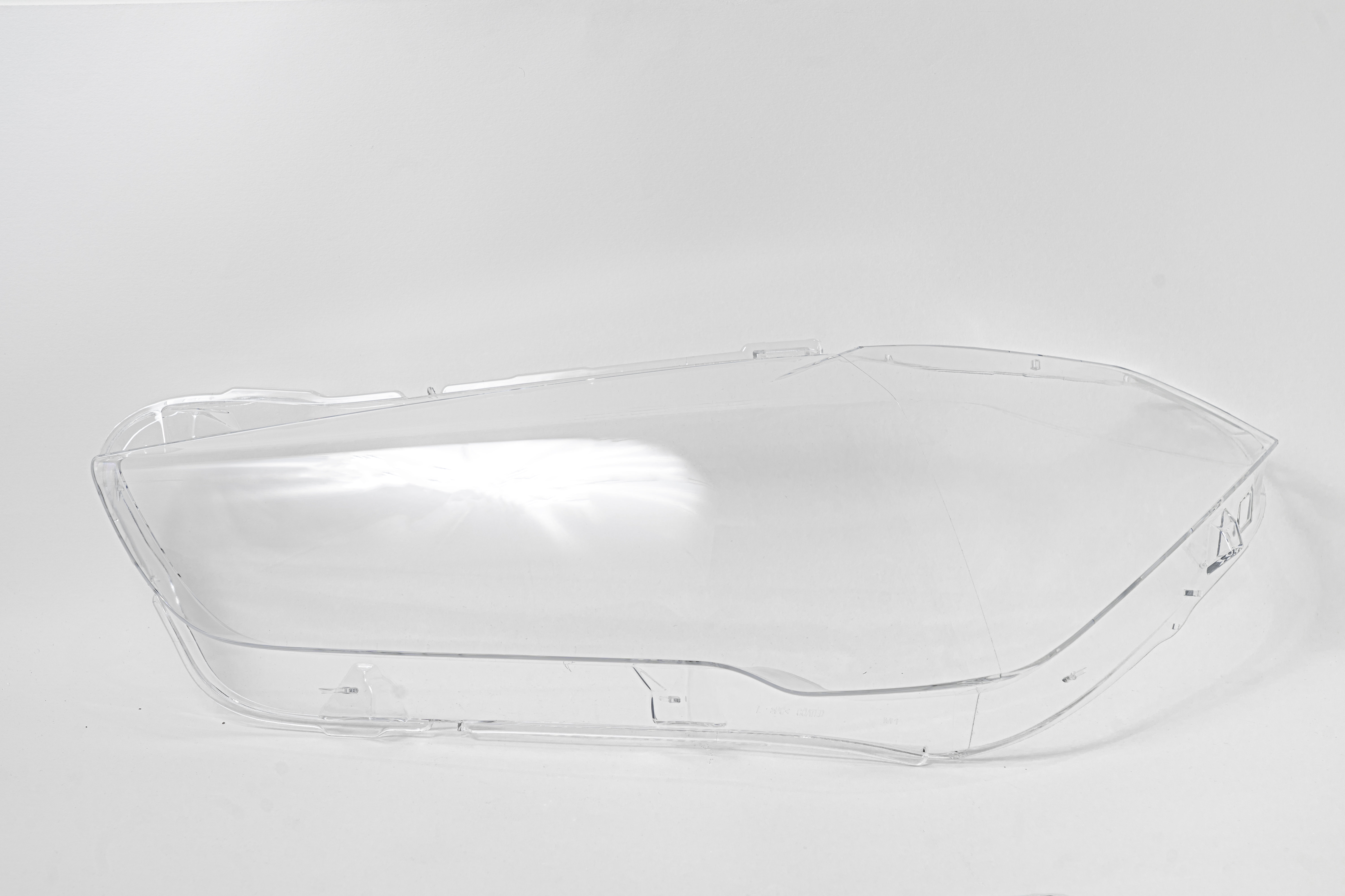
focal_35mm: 69
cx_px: 672
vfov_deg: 19.7
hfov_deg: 29.2
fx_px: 2578
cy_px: 448
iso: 100
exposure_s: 1/125
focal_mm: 69
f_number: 9
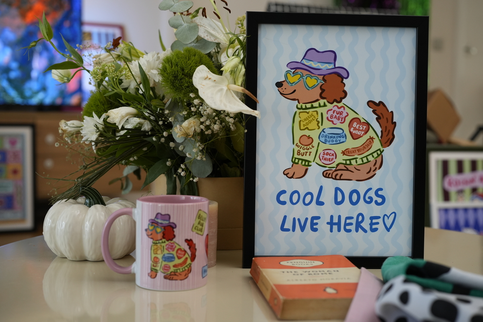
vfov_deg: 27.0
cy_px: 161
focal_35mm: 50
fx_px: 671
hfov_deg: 39.6
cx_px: 242
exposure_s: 1/125
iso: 1250
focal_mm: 50
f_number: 4
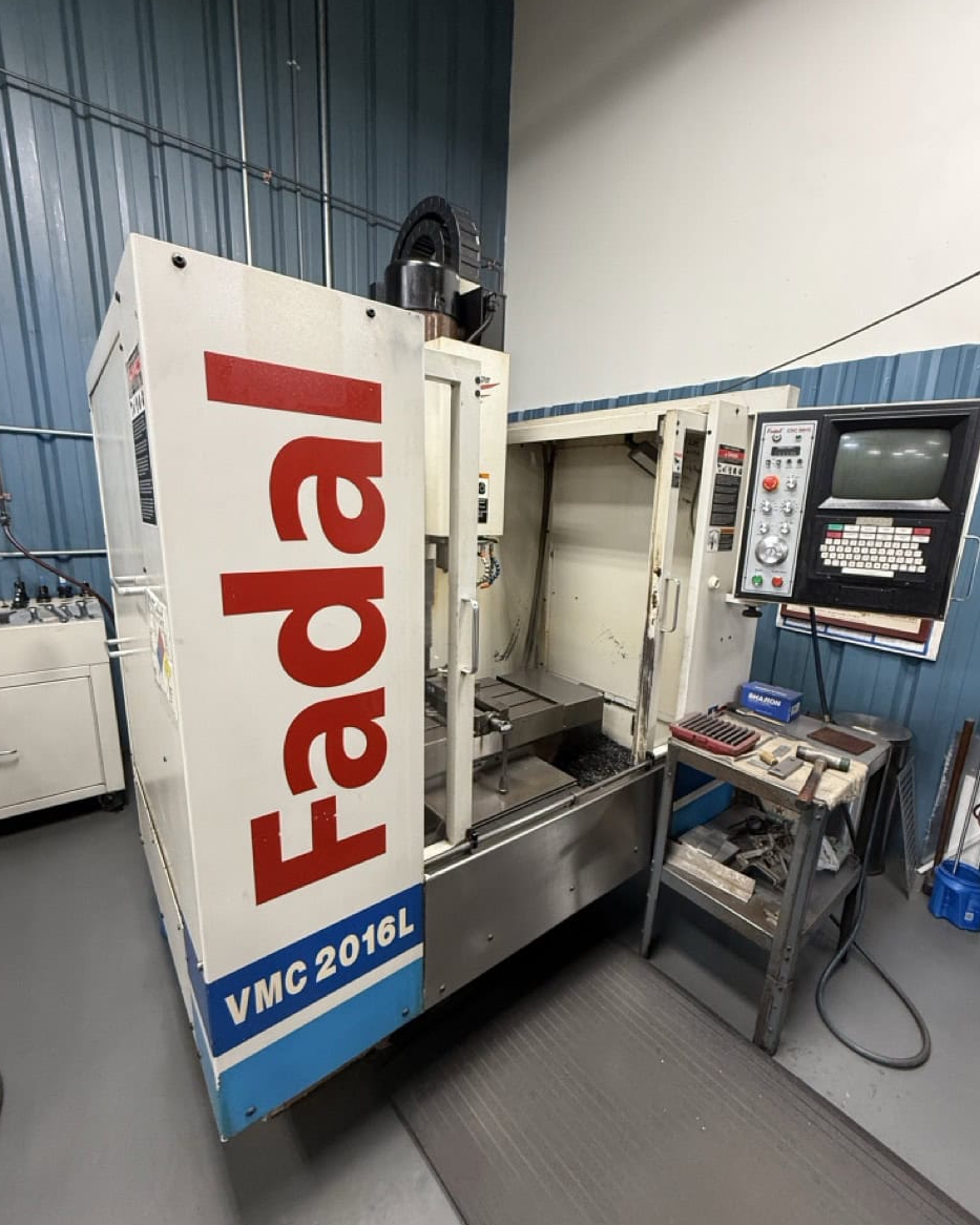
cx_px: 495
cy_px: 627
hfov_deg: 84.0
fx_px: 544
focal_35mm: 15
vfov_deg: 96.8
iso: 250
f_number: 2.2
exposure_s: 1/60
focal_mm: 2.2
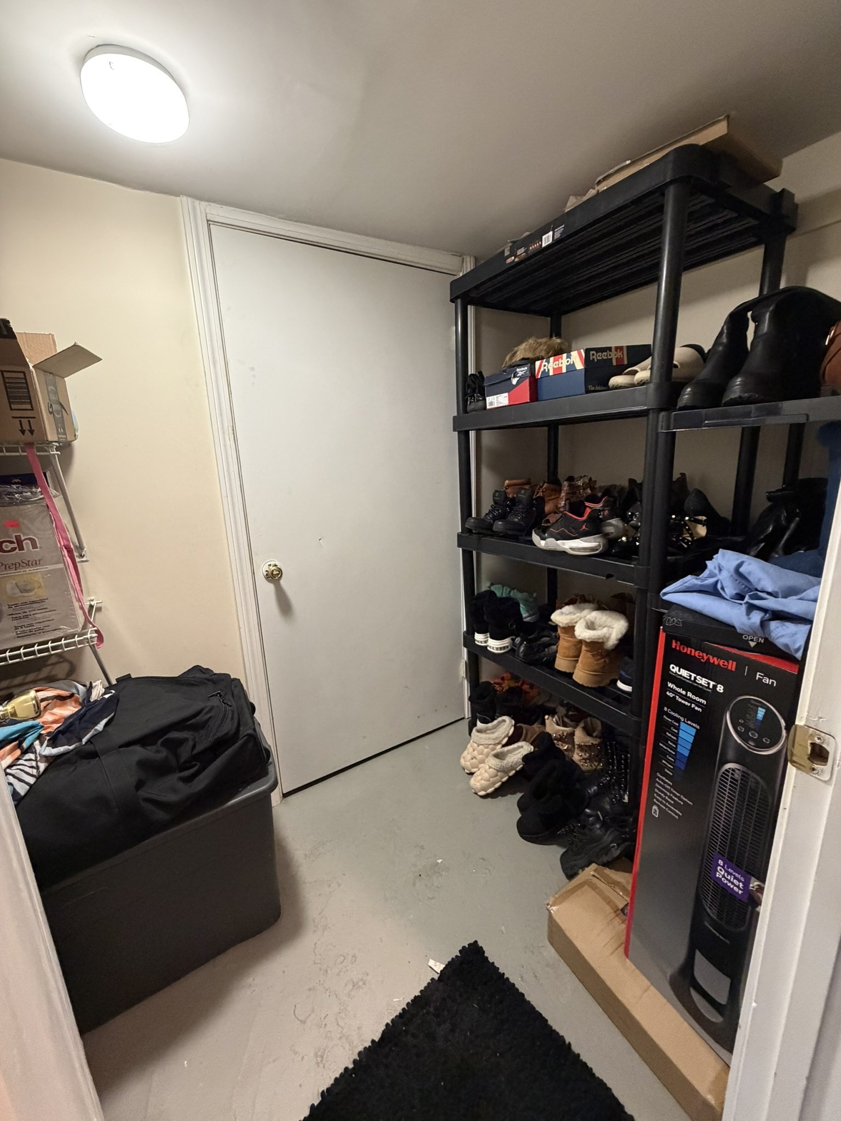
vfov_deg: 102.1
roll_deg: +2.3
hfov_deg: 85.7
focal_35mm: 14
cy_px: 560
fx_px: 454
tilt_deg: -14.0
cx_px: 420
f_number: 2.2
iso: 500
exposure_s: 1/60
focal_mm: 2.22
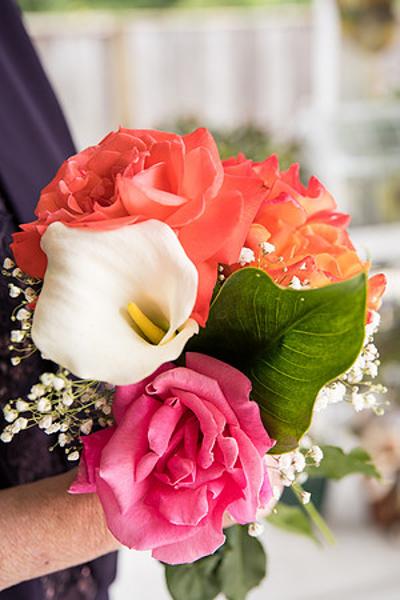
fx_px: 967
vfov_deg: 34.5
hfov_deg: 23.4
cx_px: 200
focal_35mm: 58
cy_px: 300
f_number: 4
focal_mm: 58
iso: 400
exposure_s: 1/500
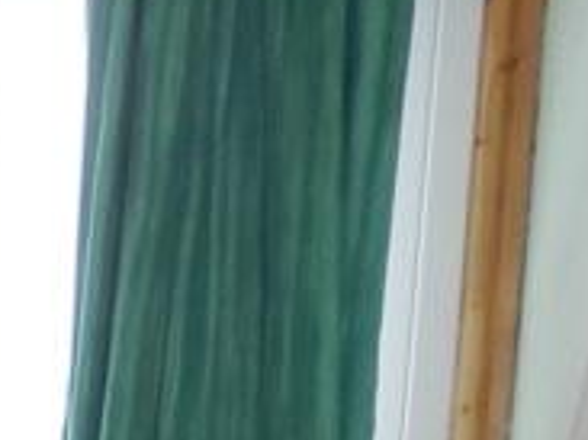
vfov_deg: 10.5
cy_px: 880
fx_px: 2190
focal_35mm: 129
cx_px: -874
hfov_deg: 12.0
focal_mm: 4
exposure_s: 1/30
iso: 160
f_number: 3.4
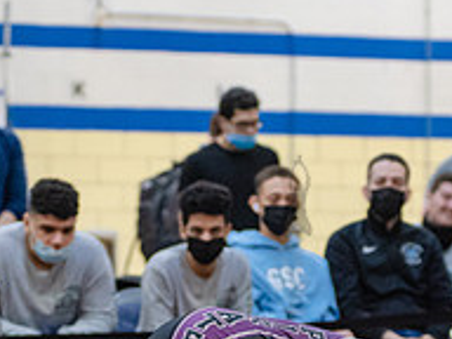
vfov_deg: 6.2
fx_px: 3134
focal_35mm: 240
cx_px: 297
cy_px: 423
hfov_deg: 8.2
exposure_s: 1/400
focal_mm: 80
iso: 4000
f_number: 3.5
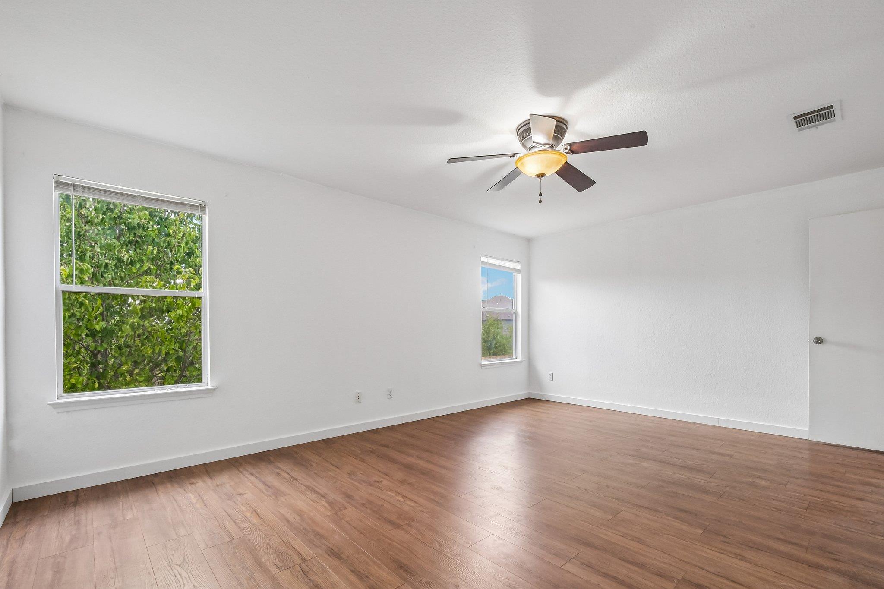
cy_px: 294
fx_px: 368
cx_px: 442
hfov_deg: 100.4
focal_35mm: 15
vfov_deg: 77.3
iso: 800
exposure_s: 1/13
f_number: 8
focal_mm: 10
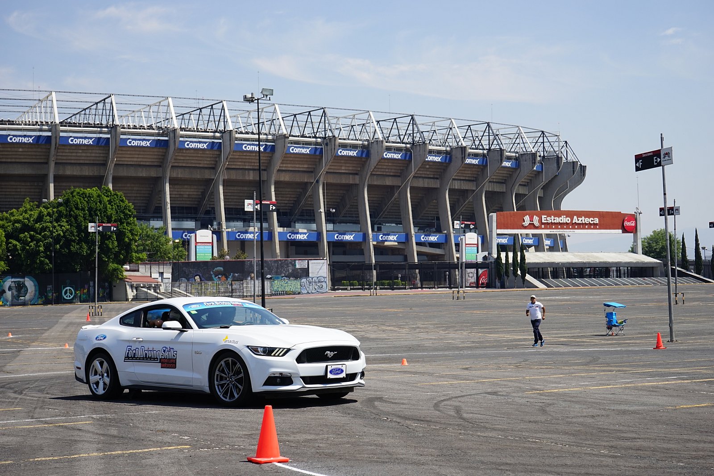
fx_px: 1230
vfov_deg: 21.9
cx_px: 357
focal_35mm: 62
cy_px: 238
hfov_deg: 32.4
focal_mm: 62
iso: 100
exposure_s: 1/160
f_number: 11
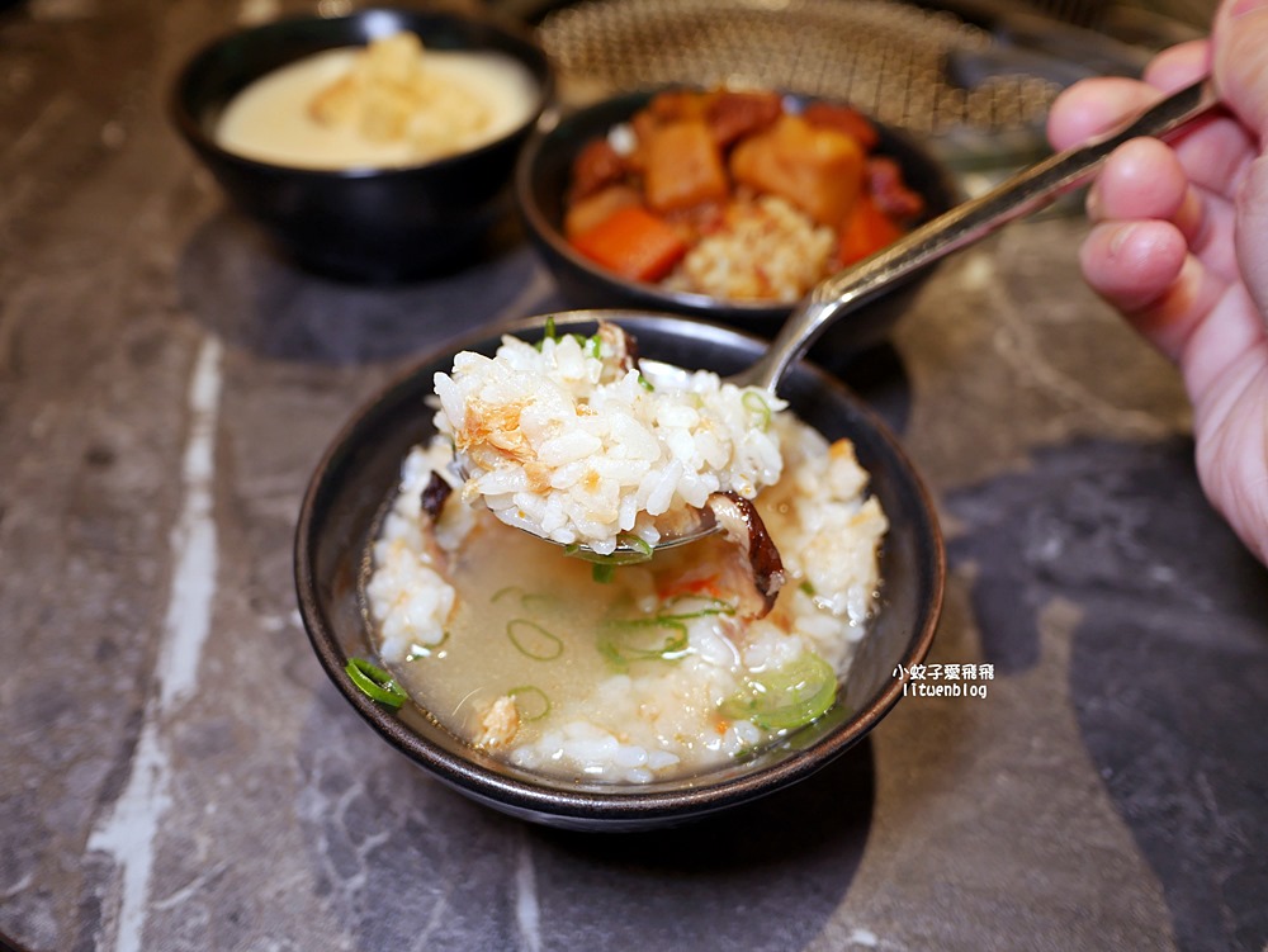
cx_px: 634
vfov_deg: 49.8
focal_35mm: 28
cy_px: 476
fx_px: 1026
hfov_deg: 63.4
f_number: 2.5
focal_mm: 14
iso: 200
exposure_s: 1/80
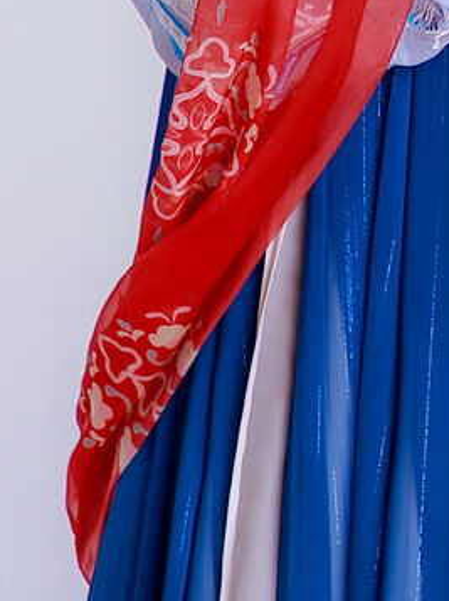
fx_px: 8663
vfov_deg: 4.0
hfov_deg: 3.0
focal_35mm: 500
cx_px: 807
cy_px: -281
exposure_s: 1/125
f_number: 7.1
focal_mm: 105
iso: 100
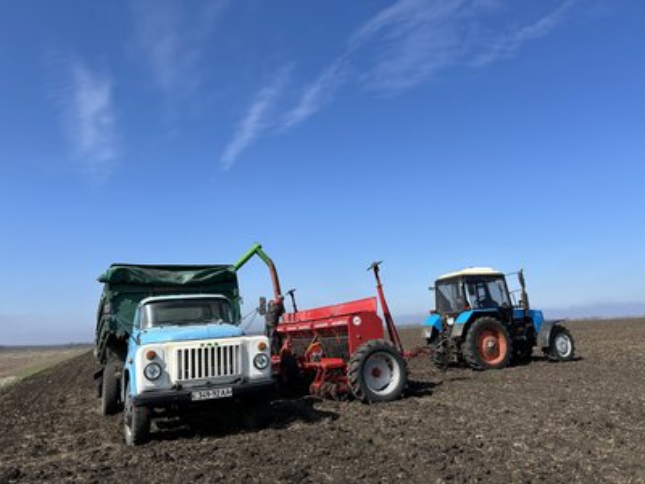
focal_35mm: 26
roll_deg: +2.9
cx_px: 322
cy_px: 242
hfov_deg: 67.3
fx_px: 484
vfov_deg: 53.1
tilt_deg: +11.0
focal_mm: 5.7
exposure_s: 1/4444
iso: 50
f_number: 1.5
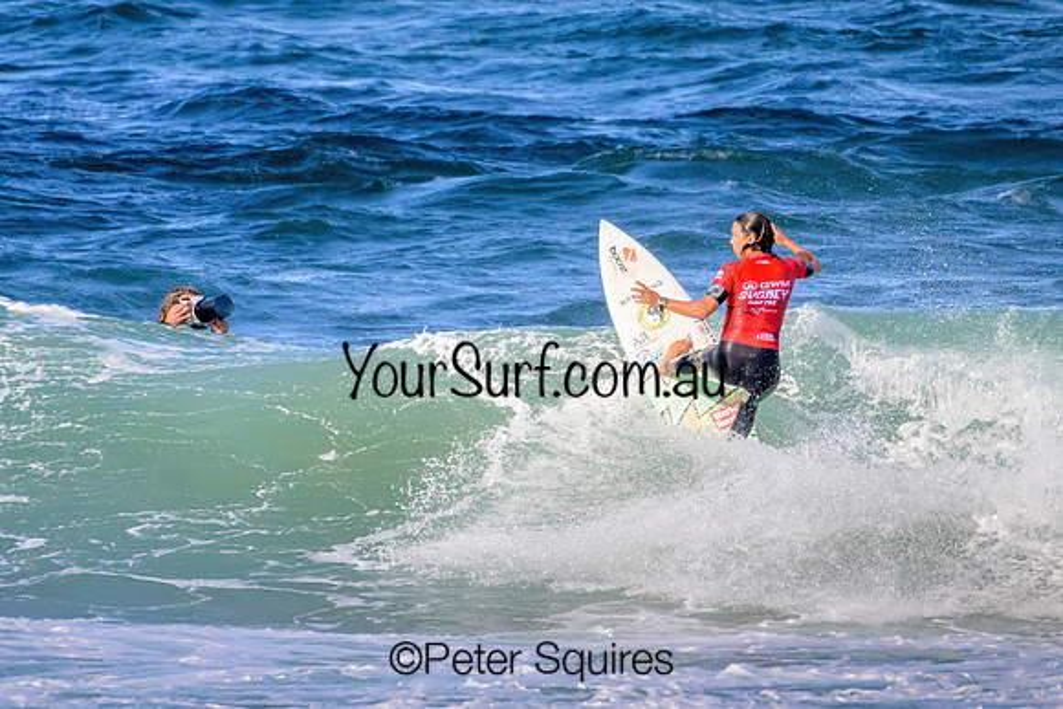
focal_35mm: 1119
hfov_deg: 1.8
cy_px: 317
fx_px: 33045
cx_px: 483
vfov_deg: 1.2
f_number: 11
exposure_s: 1/2500
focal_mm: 950
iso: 2500
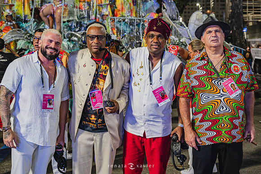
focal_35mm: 54
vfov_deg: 24.9
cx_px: 139
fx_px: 393
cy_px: 81
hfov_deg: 36.7
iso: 1600
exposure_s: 1/125
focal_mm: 51
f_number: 4.5
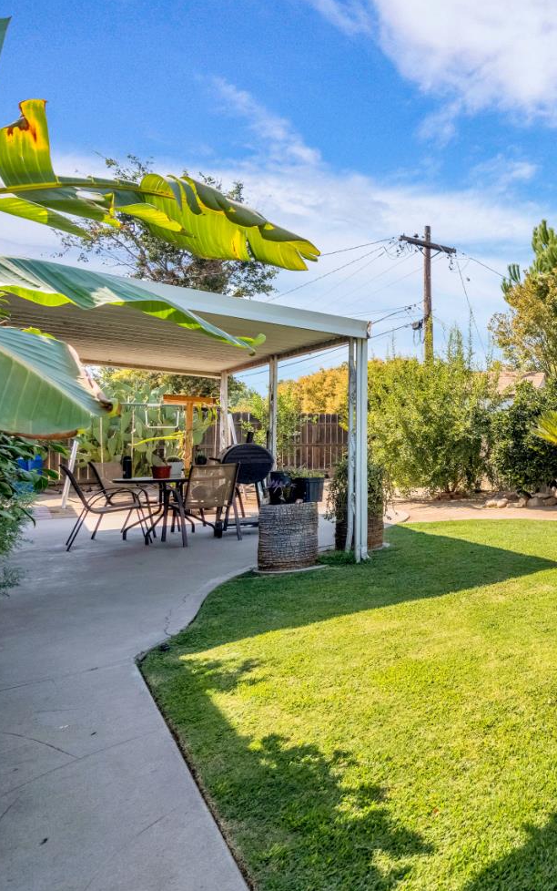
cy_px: 437
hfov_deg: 37.2
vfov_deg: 72.5
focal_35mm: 25
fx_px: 607
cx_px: 672
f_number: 7.1
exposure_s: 1/1000
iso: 640
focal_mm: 16
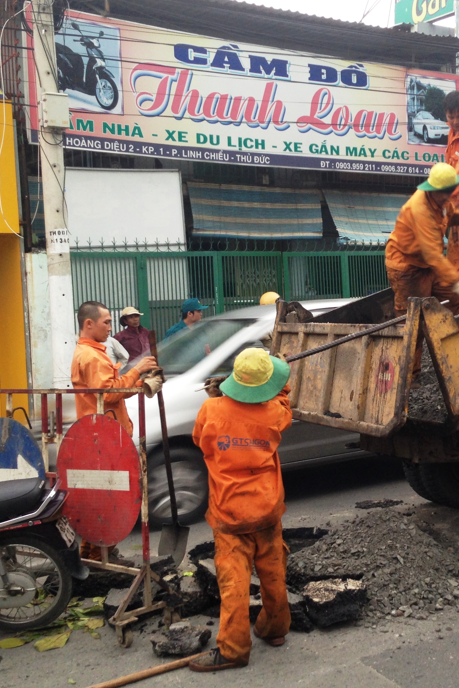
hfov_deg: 27.8
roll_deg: +0.3
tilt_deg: -2.1
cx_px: 327
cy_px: 329
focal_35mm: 48
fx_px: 918
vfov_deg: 41.1
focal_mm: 4.12
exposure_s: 1/20
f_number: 2.4
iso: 64
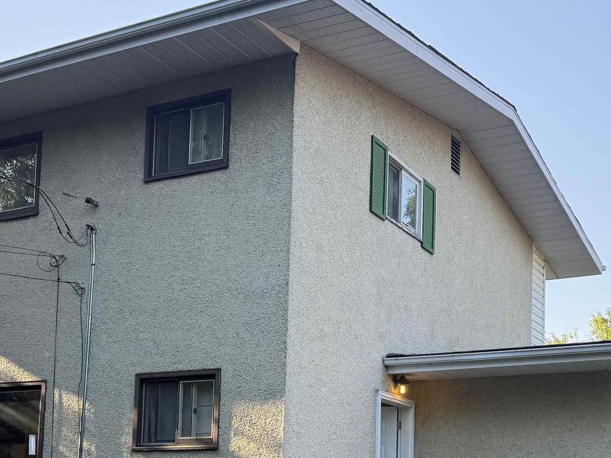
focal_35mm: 54
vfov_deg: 26.0
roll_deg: -2.1
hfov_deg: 35.5
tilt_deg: +6.9
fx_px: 953
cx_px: 342
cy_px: 425
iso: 80
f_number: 1.78
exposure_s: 1/742
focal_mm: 6.76
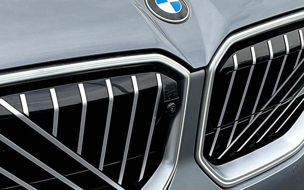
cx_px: 123
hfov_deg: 41.7
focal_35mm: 48
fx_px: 398
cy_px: 118
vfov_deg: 26.8
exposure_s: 1/1098
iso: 25
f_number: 1.8
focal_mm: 3
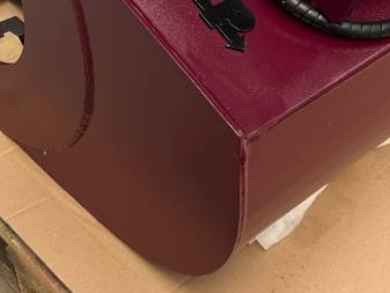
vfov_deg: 18.2
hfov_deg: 24.6
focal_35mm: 79
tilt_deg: -36.2
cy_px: -5
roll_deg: +0.9
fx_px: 890
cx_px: 250
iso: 50
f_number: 1.5
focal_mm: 5.7
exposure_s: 1/336
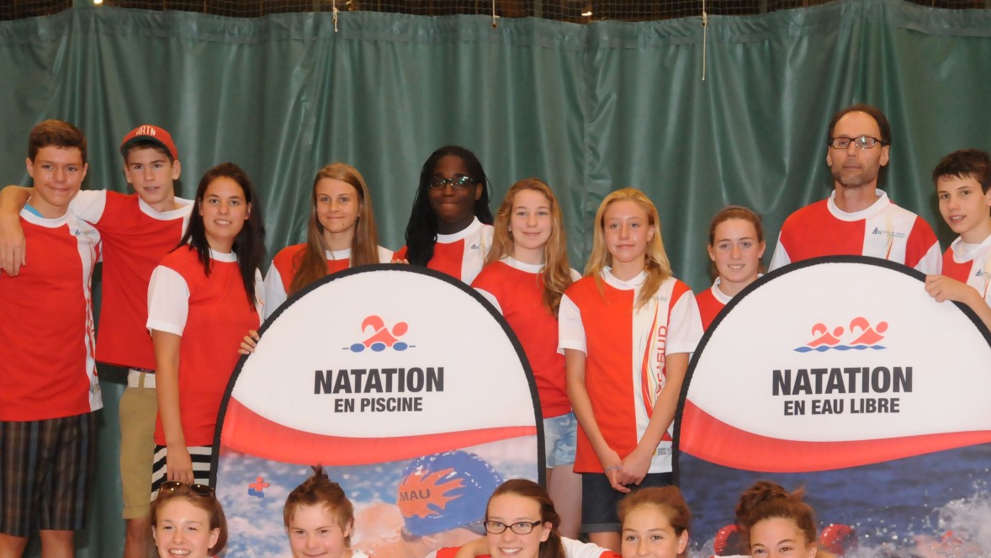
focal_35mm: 52
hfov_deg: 39.8
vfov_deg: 22.9
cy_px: 415
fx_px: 1367
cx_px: 539
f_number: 6.3
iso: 2000
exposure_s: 1/100
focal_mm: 24
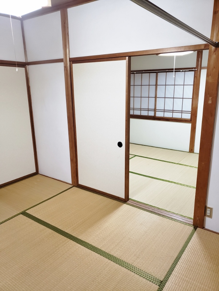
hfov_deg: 53.1
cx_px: 110
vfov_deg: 67.3
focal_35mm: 26
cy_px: 146
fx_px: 219
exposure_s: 1/50
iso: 200
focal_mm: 4.3
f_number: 1.5
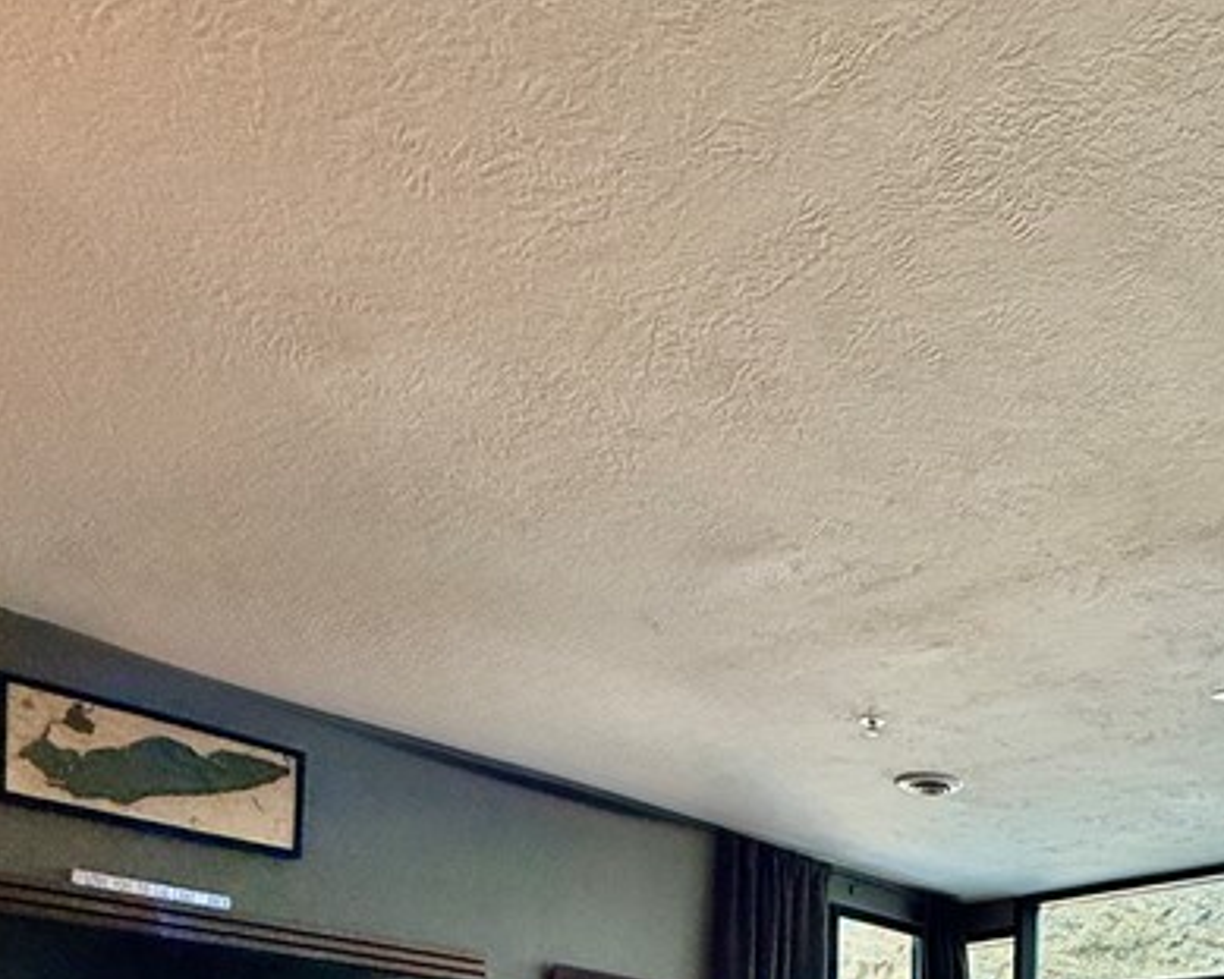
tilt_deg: -1.1
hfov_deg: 46.8
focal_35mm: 36
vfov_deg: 33.5
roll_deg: -1.6
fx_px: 1304
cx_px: 1026
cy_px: 1171
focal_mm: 2.22
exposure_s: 1/102
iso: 320
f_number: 2.2
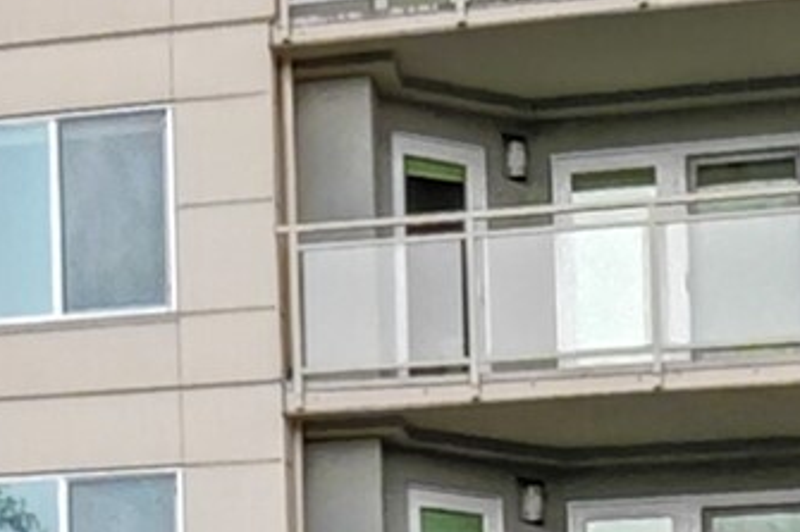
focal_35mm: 76
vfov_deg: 17.9
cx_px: -550
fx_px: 1688
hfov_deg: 20.6
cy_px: 204
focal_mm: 10
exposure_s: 1/100
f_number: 11
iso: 3200
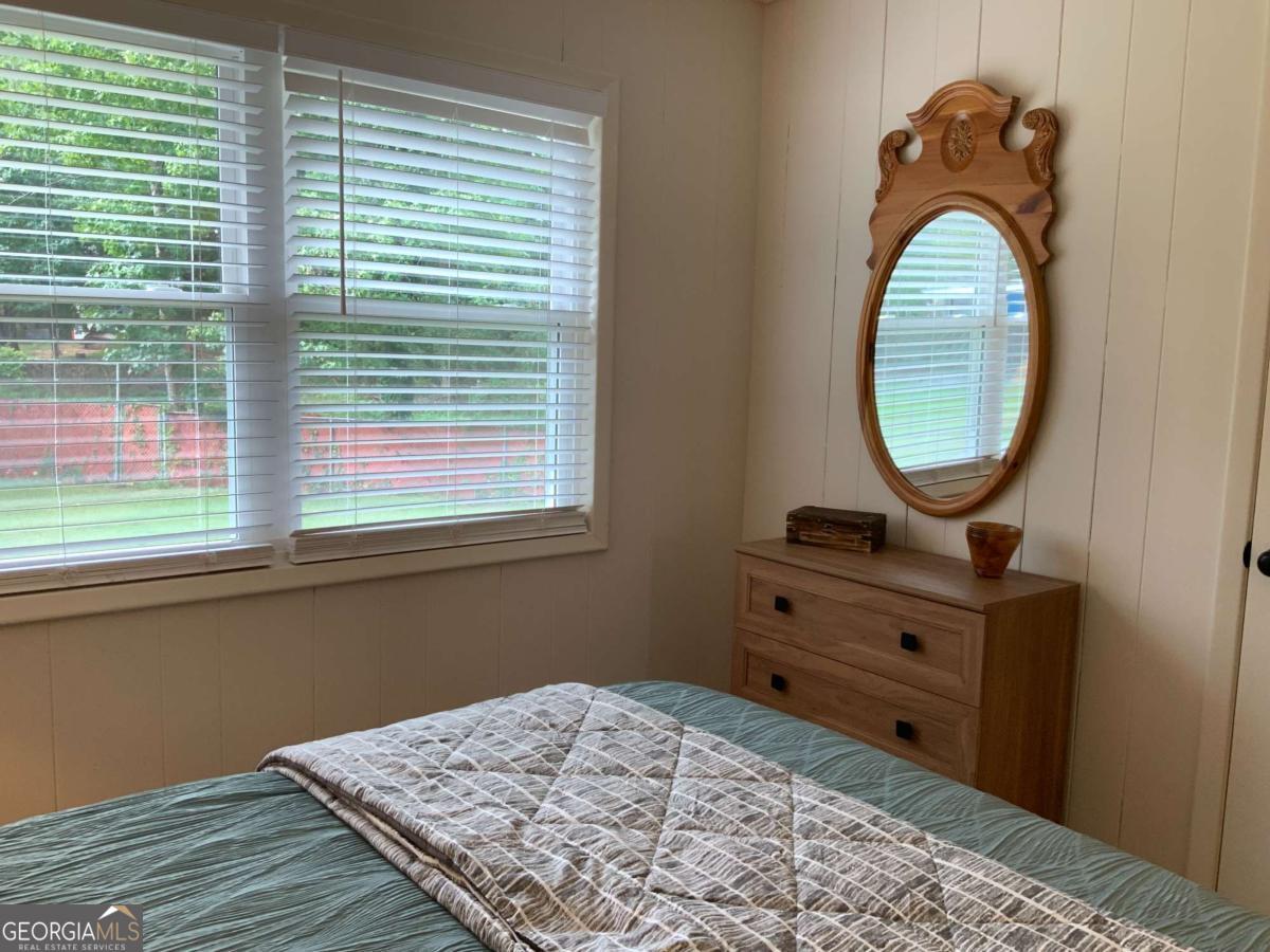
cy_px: 476
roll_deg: -0.8
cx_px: 635
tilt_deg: -7.1
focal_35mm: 29
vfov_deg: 48.2
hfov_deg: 61.7
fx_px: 1064
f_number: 1.8
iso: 80
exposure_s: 1/60
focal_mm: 3
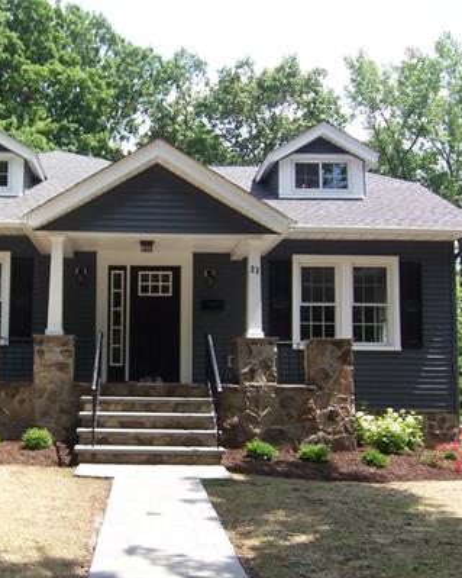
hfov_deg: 40.2
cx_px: 126
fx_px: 616
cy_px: 346
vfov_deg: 50.0
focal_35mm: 36
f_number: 5.6
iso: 64
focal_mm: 3.8
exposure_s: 1/100
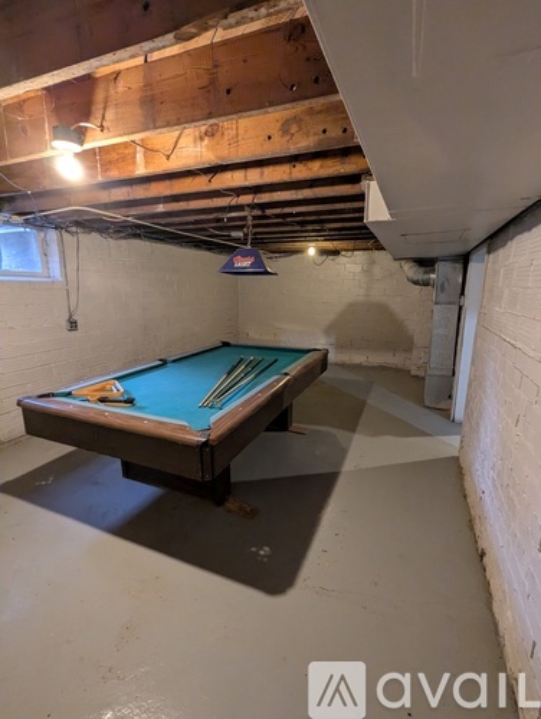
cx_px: 270
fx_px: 333
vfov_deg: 94.4
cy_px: 360
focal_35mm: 16
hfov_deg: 78.2
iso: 334
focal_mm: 2.35
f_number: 2.2
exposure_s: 1/24
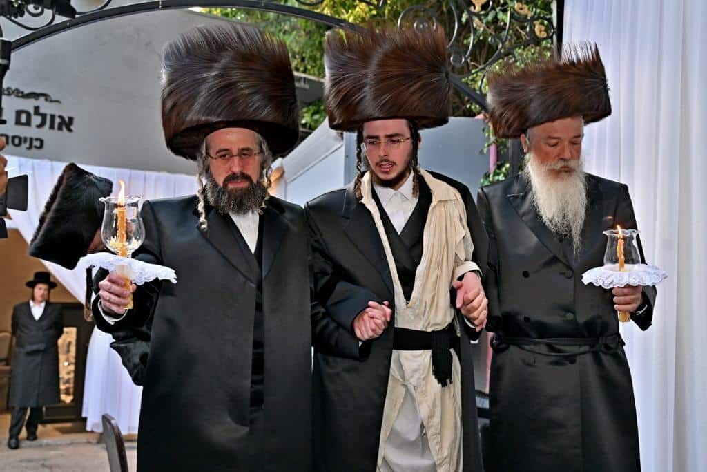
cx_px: 354
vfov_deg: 35.1
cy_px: 236
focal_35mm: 38
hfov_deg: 50.7
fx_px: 746
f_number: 4
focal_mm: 38
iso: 400
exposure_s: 1/200
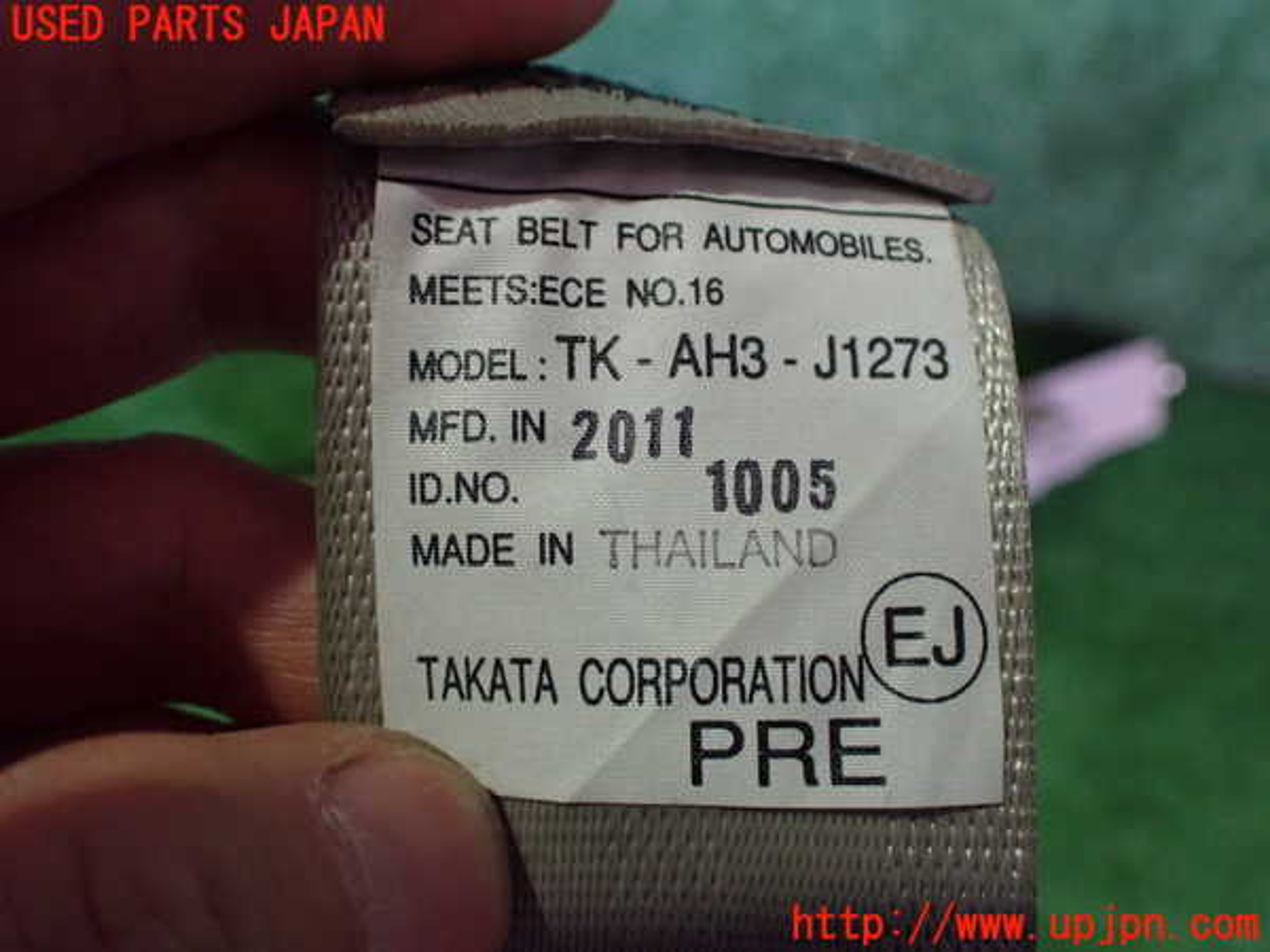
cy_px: 476
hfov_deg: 60.0
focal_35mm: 30
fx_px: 1101
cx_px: 635
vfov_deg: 46.8
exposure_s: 1/60
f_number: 2.3
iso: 800
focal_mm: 5.4
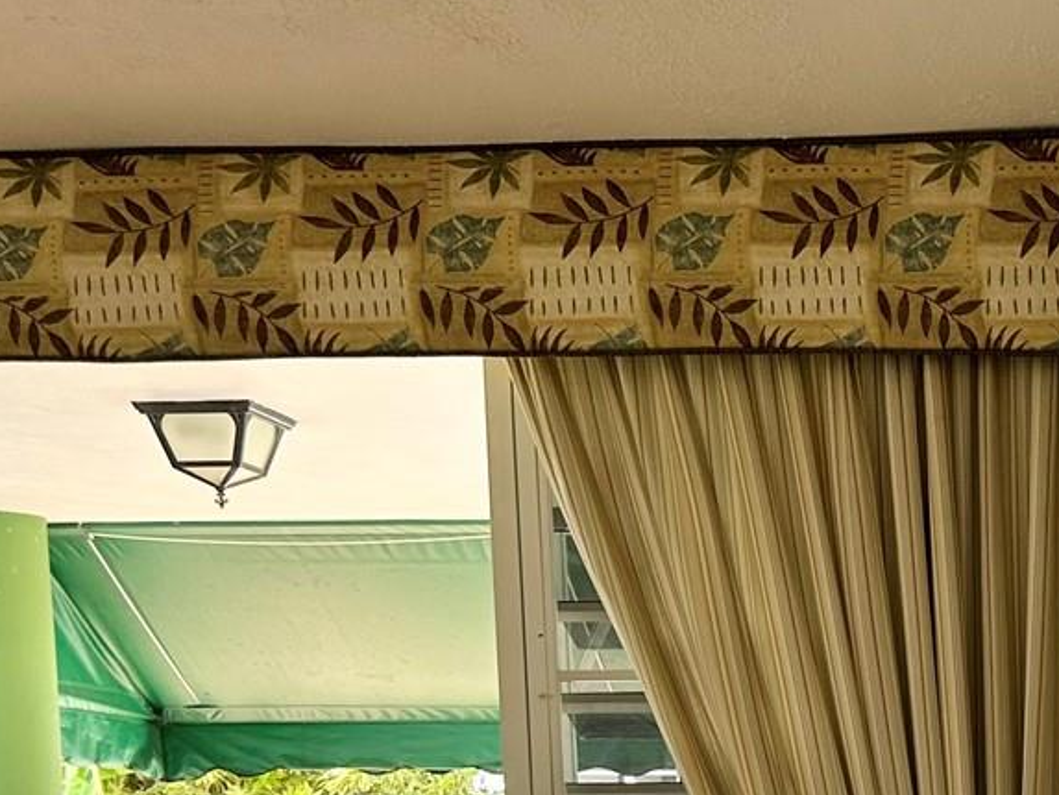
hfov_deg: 26.6
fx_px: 2050
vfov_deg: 20.3
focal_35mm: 67
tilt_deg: -5.9
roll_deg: +0.1
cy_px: 991
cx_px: 1174
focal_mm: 6.86
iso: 80
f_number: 1.78
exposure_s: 1/437
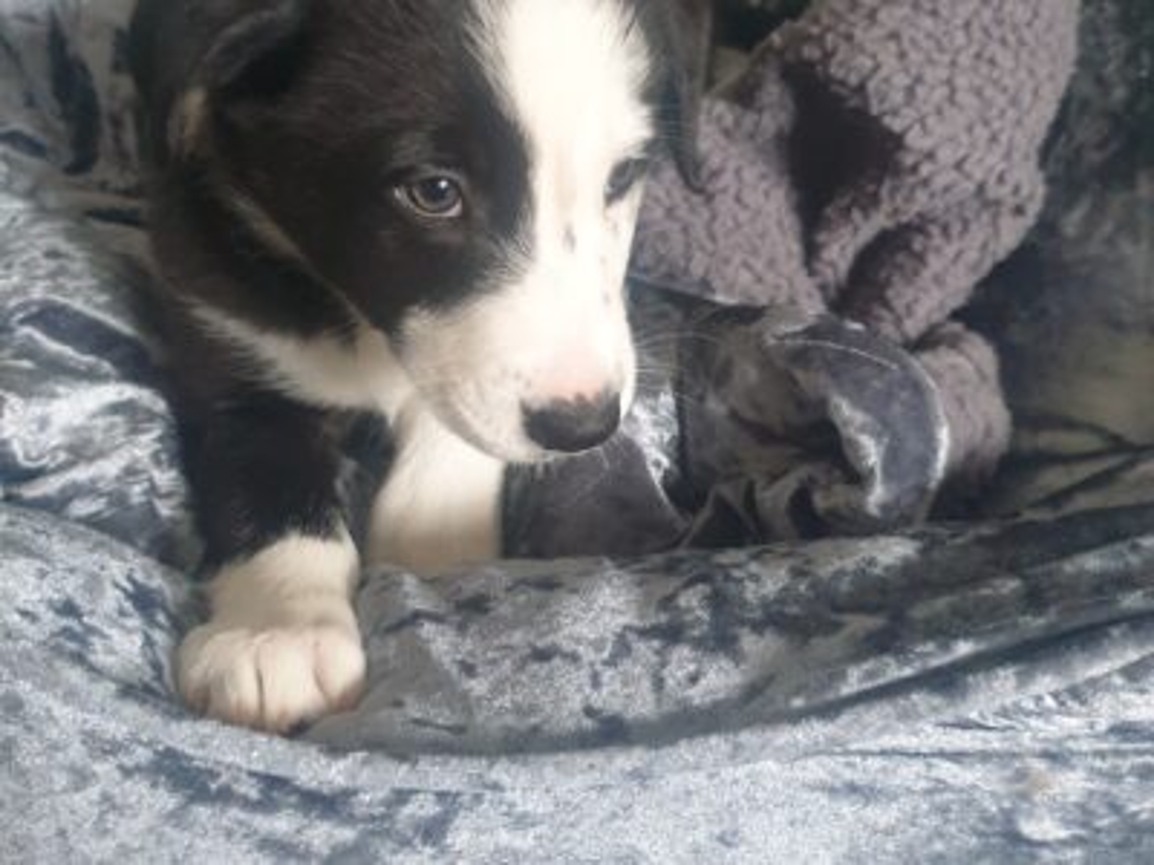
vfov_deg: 53.1
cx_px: 577
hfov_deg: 67.3
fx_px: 867
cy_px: 432
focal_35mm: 26
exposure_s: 1/60
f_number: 1.5
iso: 250
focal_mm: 4.3
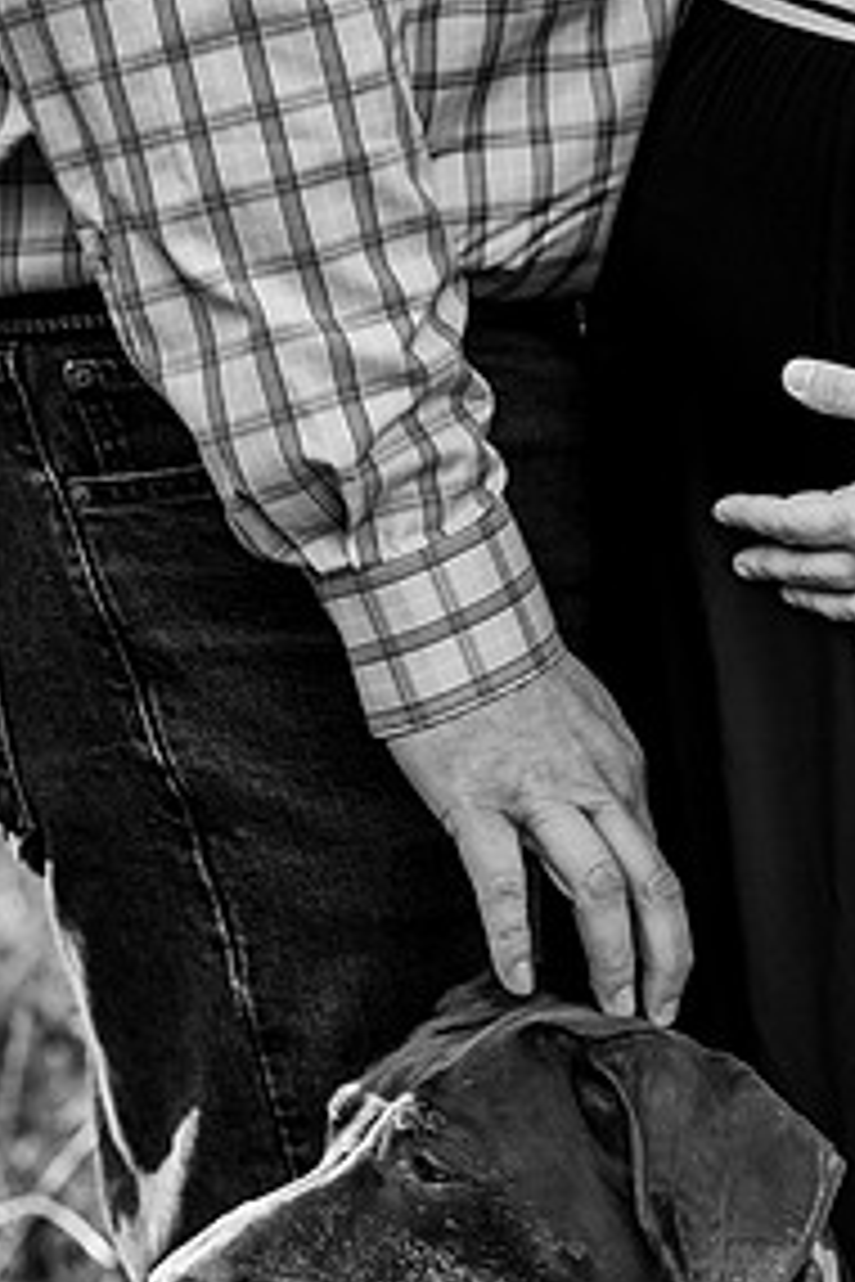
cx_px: 580
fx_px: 4773
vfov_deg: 15.2
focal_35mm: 134
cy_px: 990
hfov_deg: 10.2
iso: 200
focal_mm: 85
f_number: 4
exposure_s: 1/200
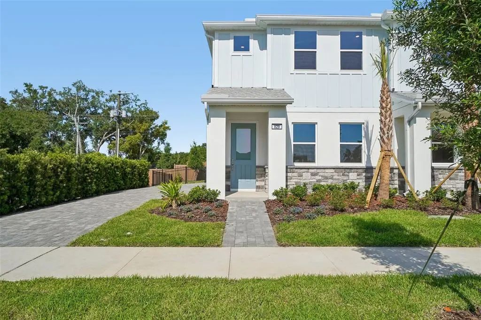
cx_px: 240
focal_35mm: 21
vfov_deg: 59.5
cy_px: 160
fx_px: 280
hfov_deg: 81.2
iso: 100
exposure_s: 1/500
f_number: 8
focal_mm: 14
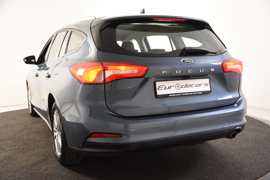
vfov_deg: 34.2
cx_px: 135
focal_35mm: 39
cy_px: 90
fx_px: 292
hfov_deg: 49.6
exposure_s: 1/60
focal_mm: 26
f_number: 4
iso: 1600
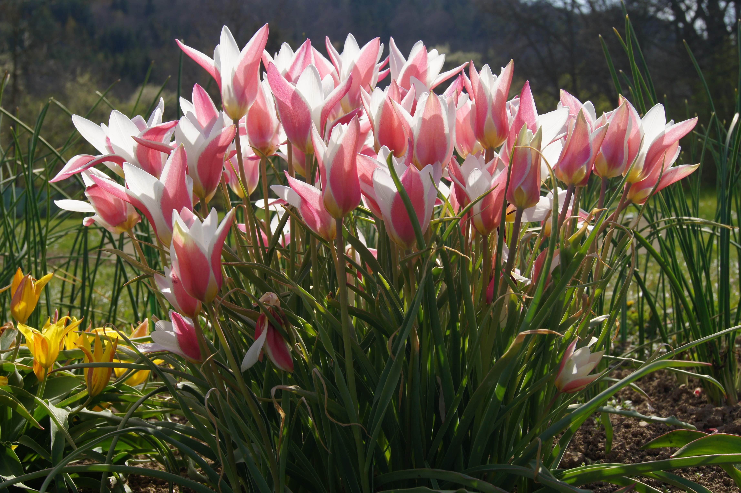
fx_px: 926
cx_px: 370
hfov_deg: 43.6
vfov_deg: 29.8
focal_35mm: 45
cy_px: 246
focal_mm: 30
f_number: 10
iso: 200
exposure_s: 1/320
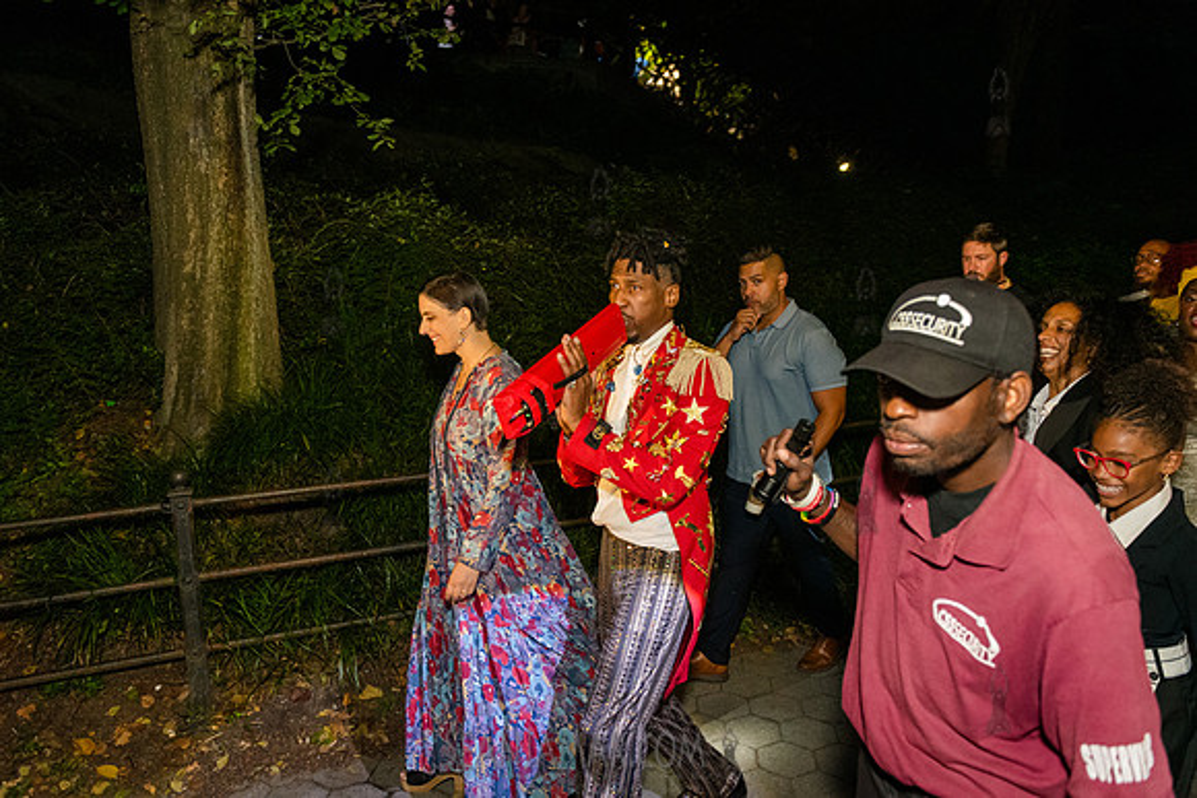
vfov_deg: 49.6
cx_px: 598
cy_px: 399
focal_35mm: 26
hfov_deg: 69.4
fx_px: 865
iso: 6400
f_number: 3.2
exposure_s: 1/200
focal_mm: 26
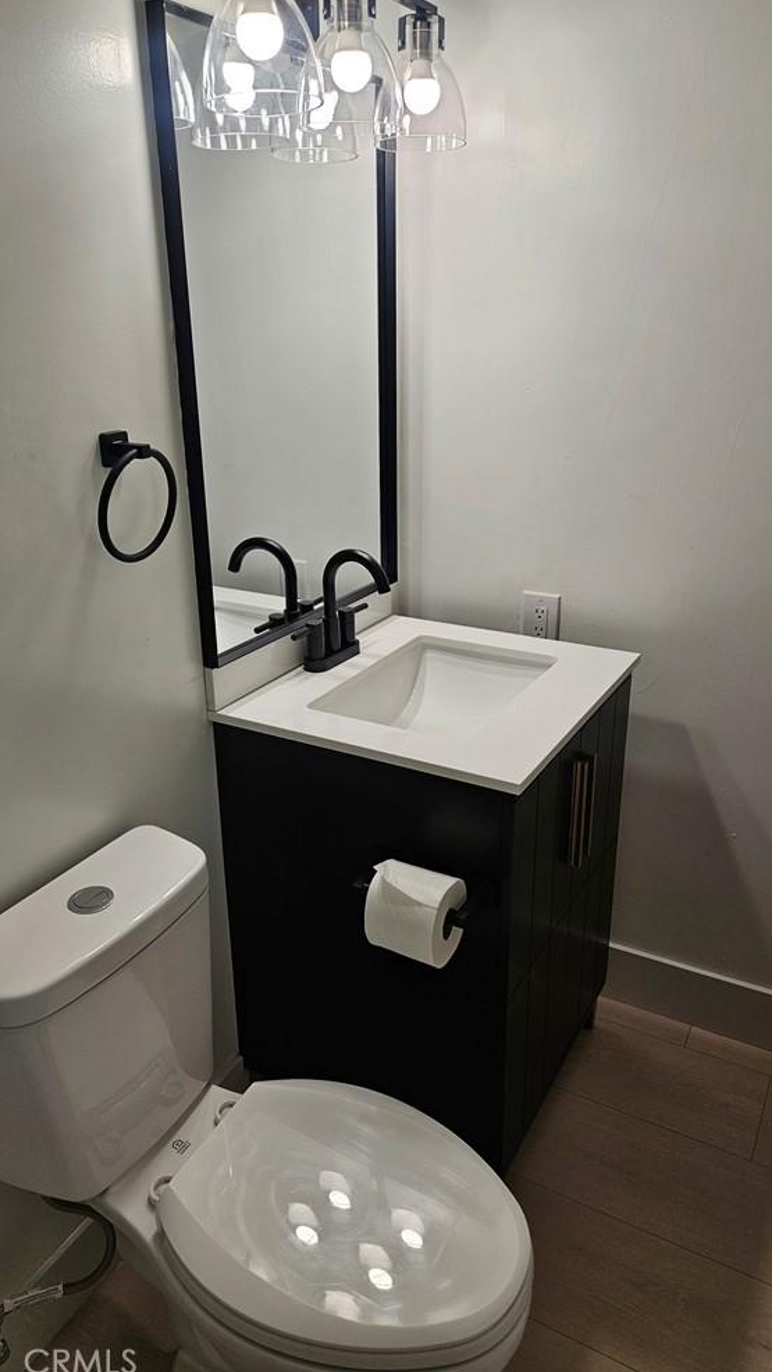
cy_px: 670
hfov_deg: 44.4
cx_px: 380
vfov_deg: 71.9
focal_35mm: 26
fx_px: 946
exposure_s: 1/120
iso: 50
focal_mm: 5.4
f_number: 1.8
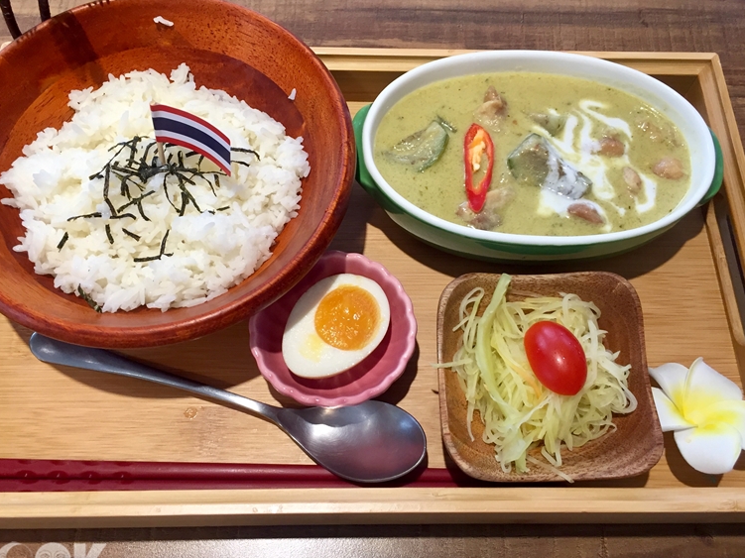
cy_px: 256
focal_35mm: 34
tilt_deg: -63.1
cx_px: 378
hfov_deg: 54.0
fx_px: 732
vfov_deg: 41.7
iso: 40
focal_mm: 4.15
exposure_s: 1/30
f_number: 2.2
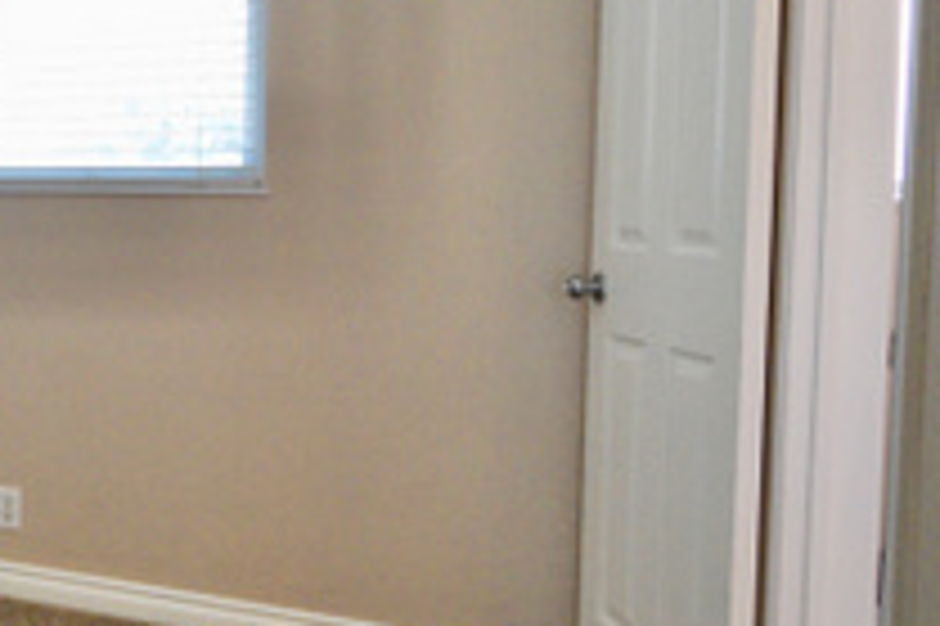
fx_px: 1200
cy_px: 245
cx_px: -319
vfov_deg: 29.1
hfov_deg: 31.5
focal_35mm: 46
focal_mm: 10
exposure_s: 1/200
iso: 1600
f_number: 5.6
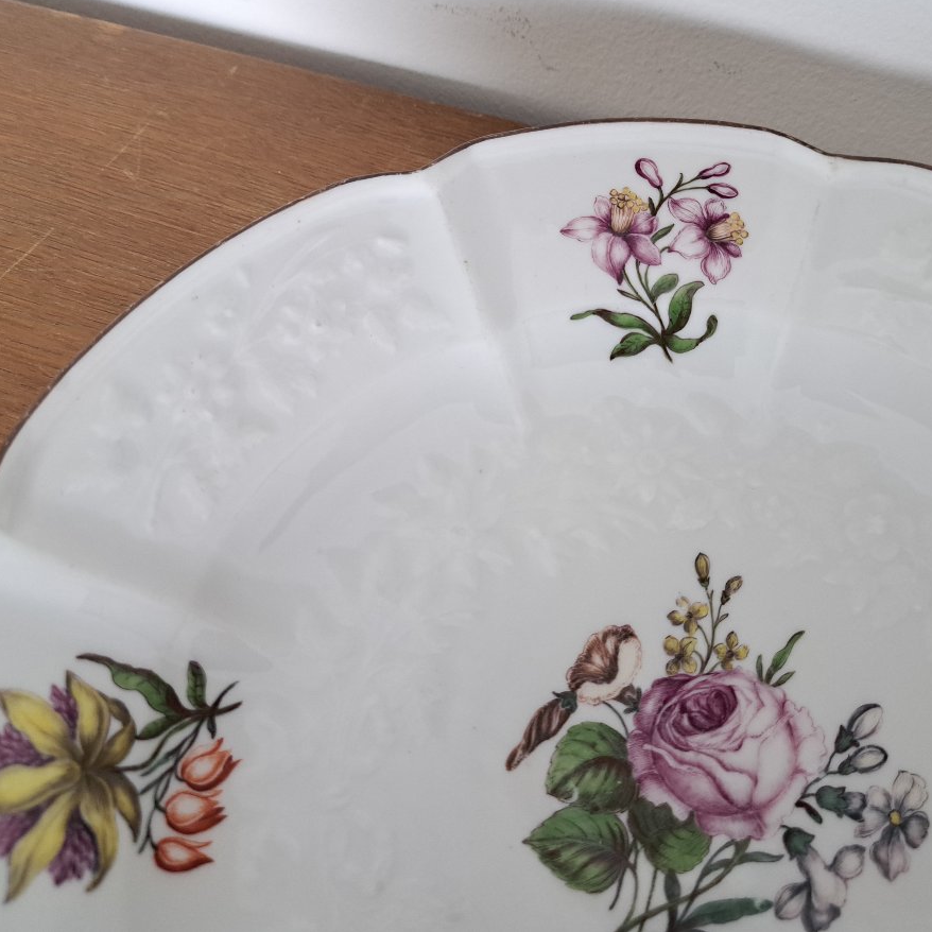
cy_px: 455
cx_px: 514
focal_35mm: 29
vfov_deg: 55.6
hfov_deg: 55.5
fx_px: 883
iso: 400
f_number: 1.8
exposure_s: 1/50
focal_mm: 5.23
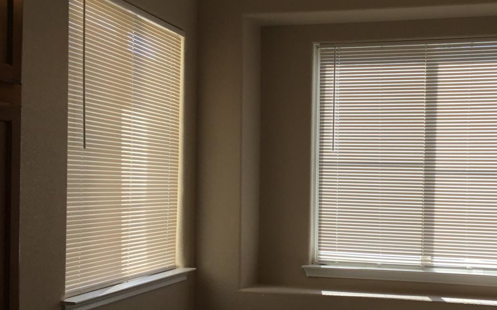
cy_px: 193
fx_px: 623
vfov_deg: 27.9
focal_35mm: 46
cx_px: 320
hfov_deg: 43.0
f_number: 2.4
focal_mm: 3.3
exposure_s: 1/377
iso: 25
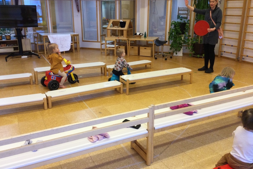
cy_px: 78
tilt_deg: -16.8
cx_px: 124
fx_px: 232
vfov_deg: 40.0
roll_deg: -0.5
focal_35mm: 33
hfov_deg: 57.2
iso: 40
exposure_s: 1/33
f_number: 2.4
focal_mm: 3.3
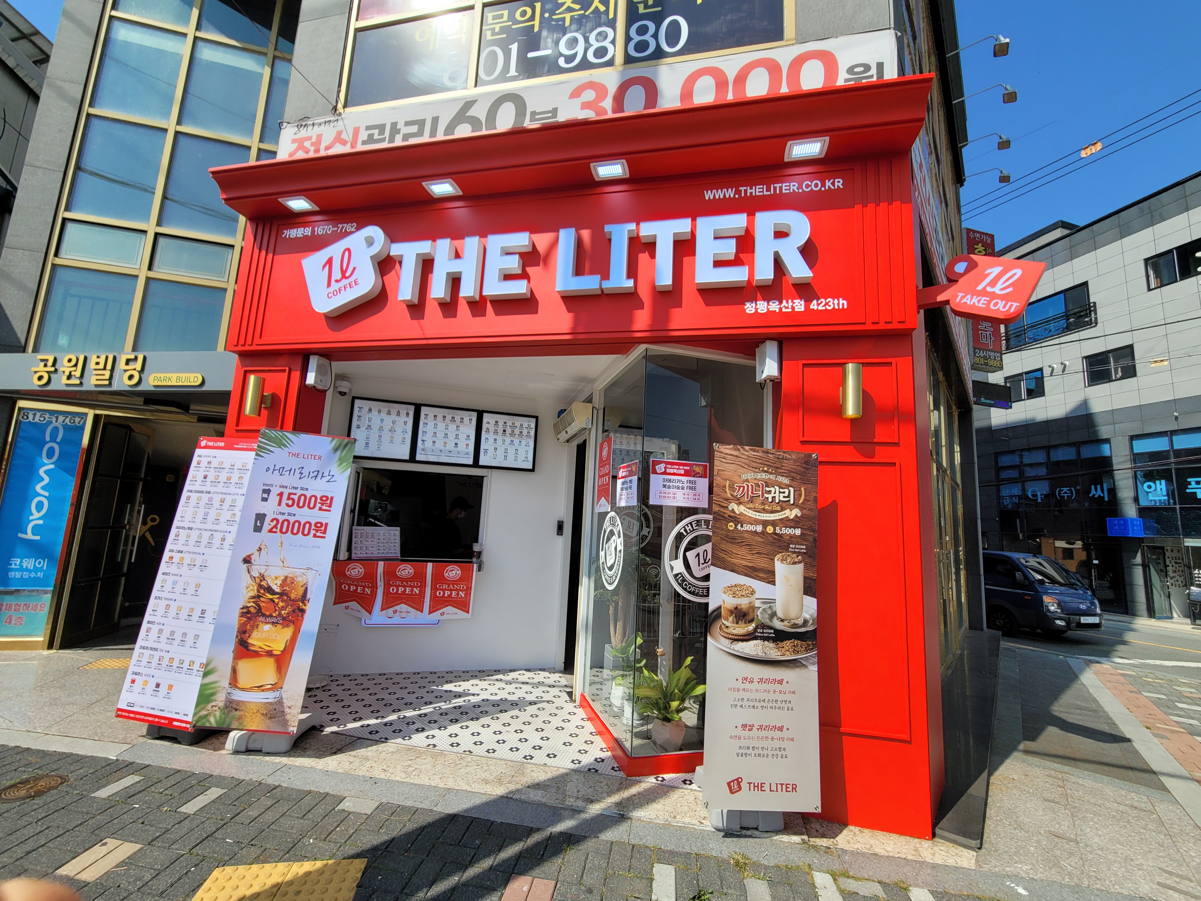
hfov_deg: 106.2
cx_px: 600
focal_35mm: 13
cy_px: 450
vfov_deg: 89.9
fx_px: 451
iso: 50
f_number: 2.2
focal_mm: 2.2
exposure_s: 1/2010
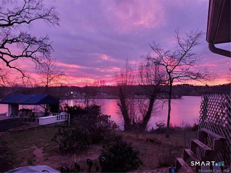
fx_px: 174
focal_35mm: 26
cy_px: 86
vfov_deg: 53.1
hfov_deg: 67.3
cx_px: 116
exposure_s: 1/39
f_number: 2.4
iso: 250
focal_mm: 4.3
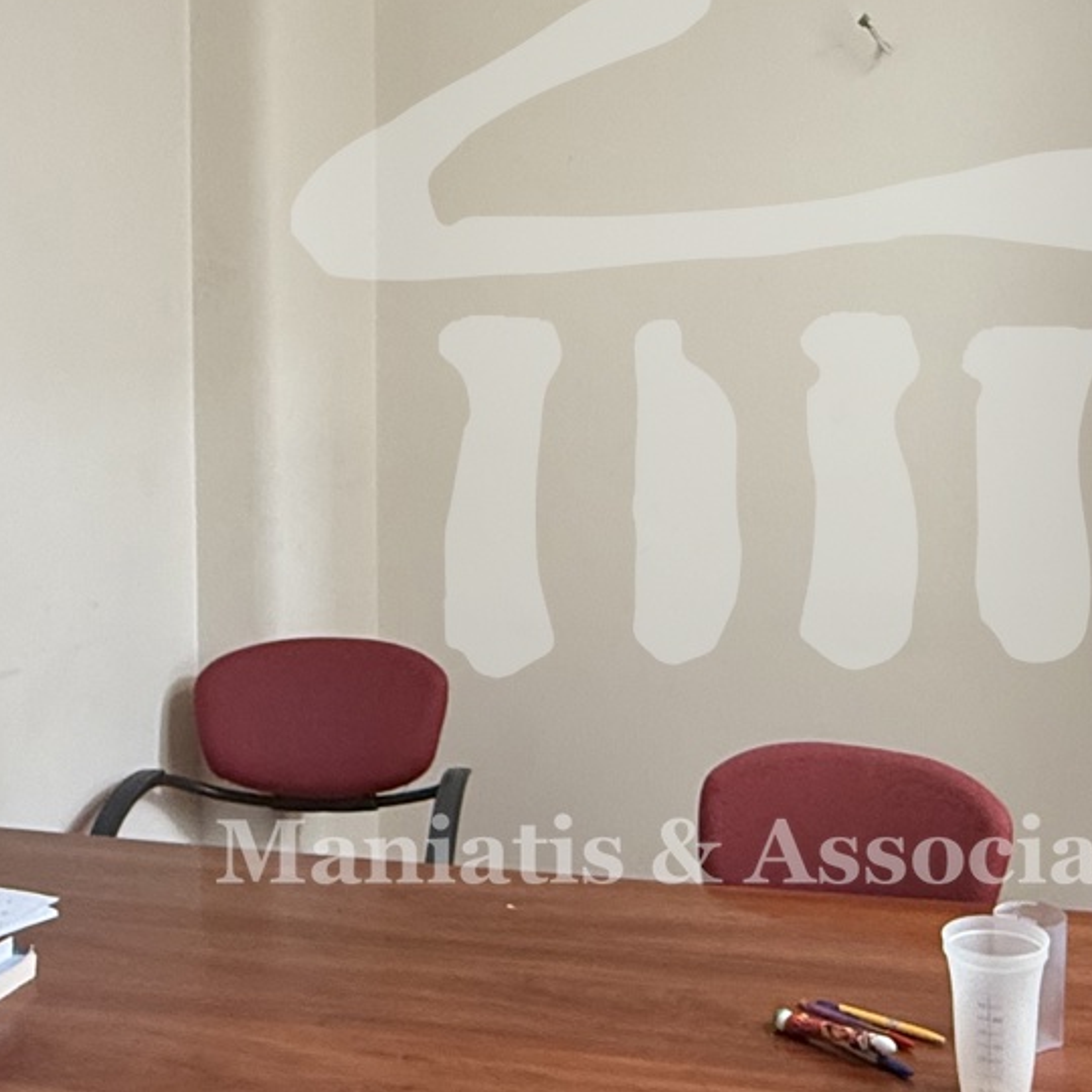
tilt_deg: -3.1
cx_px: 720
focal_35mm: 44
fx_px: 1570
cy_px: 415
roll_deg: -0.2
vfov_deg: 38.1
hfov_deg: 38.0
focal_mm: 2.22
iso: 320
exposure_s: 1/99
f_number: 2.2
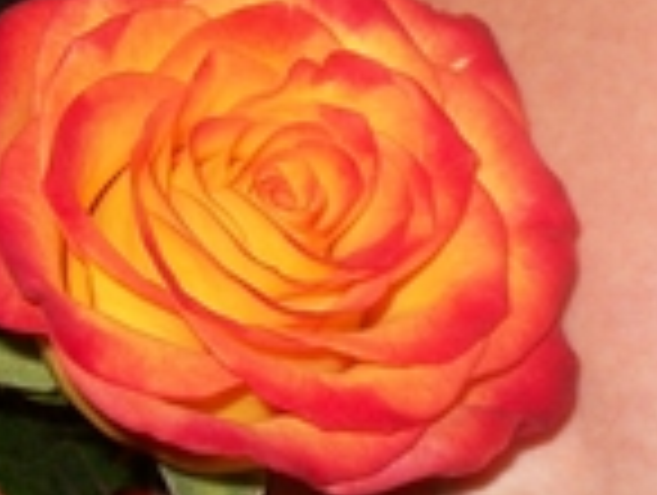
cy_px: 243
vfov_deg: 13.4
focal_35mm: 111
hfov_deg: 17.0
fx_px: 2110
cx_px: 770
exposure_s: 1/30
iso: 80
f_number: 2.7
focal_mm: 6
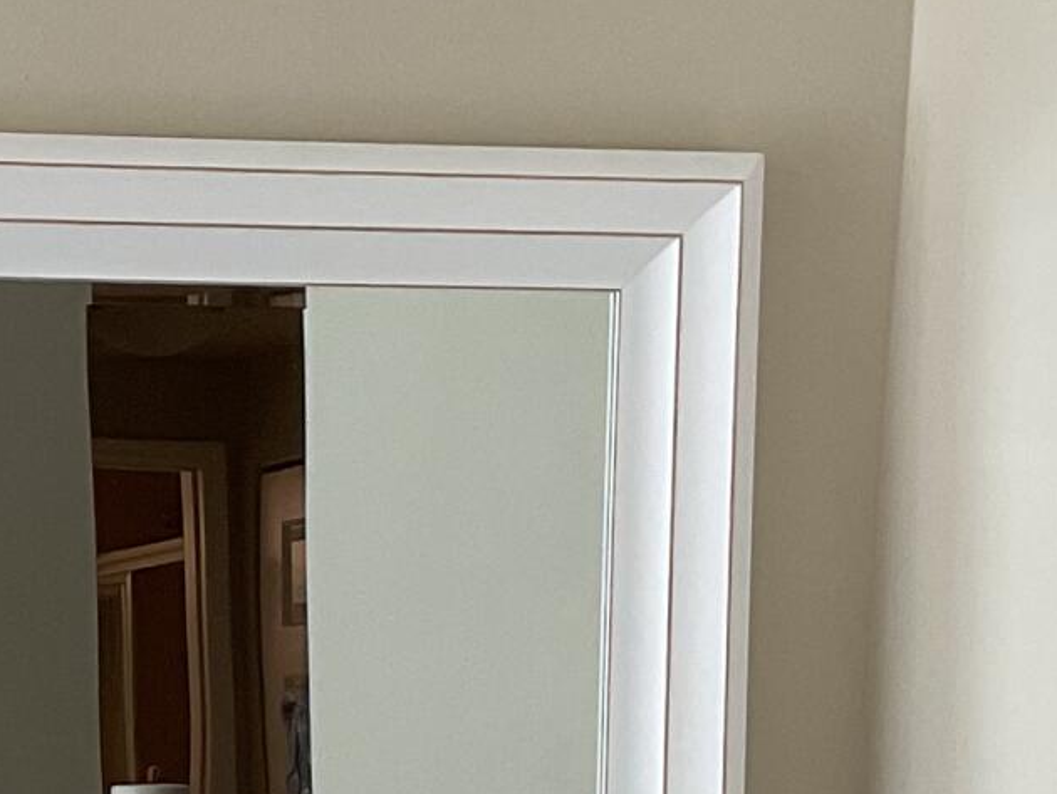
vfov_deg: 10.6
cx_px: -473
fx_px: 4215
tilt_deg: -6.9
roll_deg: +0.1
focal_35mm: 138
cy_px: 821
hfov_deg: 13.5
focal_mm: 3
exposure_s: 1/60
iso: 40
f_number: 1.8
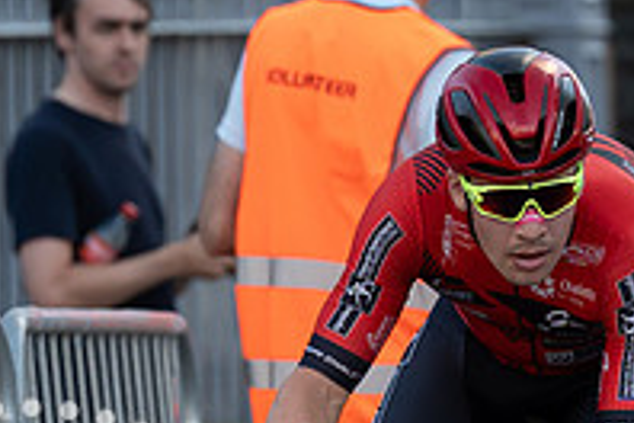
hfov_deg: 2.0
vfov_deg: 1.3
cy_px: 467
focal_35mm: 1036
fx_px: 18244
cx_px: 576
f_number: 3.2
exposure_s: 1/800
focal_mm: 168
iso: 500
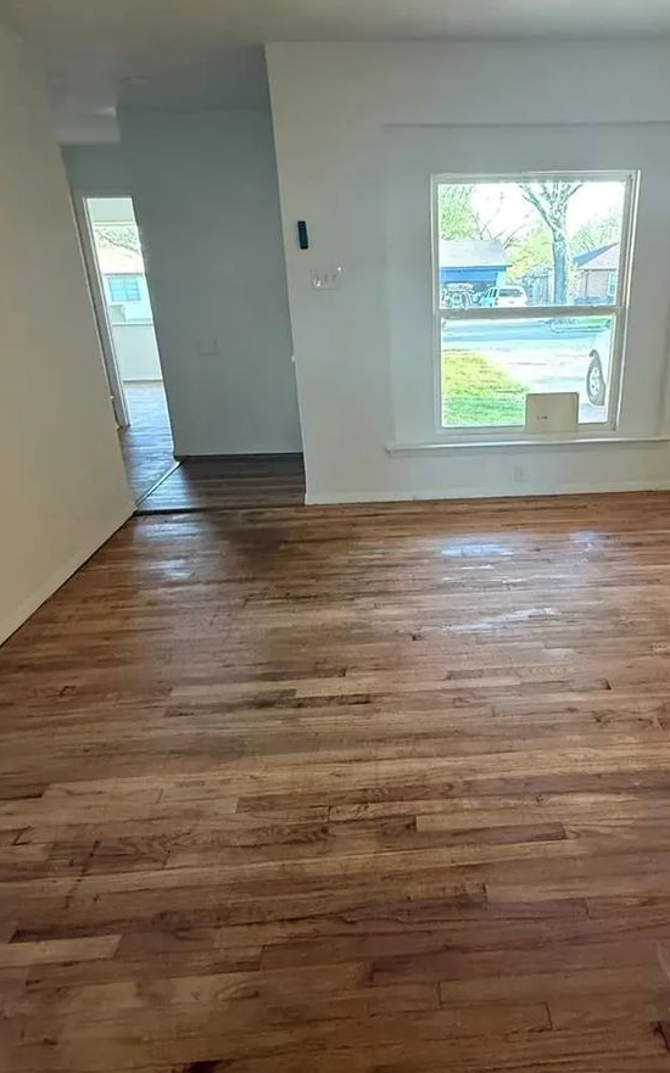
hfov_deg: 52.3
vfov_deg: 77.1
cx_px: 424
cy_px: 555
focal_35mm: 23
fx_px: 673
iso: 640
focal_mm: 2.22
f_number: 2.2
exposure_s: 1/60
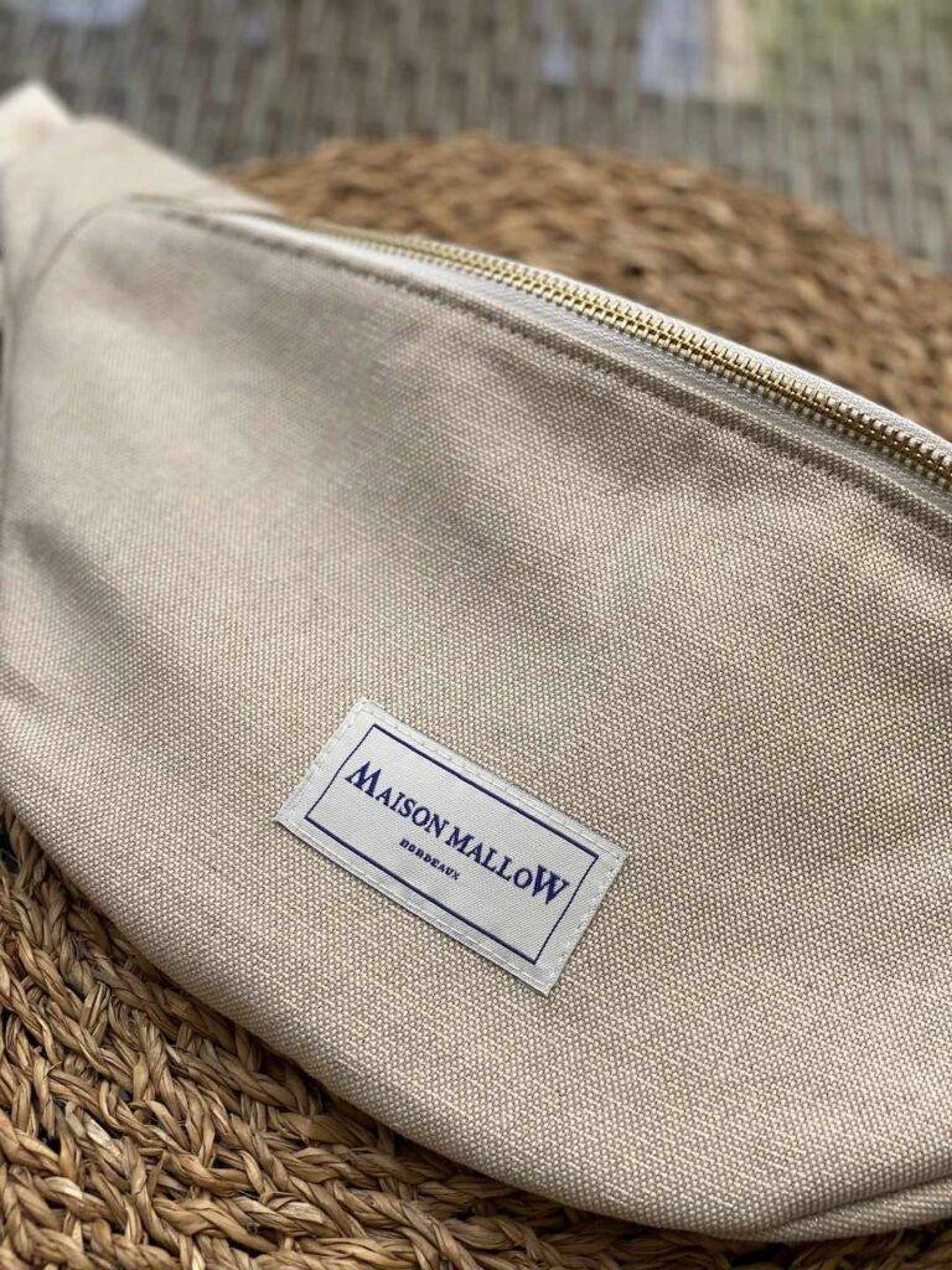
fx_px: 1907
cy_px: 635
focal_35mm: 52
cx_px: 476
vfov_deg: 36.8
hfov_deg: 28.0
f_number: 2
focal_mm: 6
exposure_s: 1/233
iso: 20
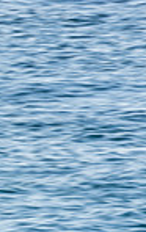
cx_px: -300
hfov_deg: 0.4
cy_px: 37
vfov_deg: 0.7
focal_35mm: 3029
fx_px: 19209
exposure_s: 1/25
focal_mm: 500
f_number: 22
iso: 100
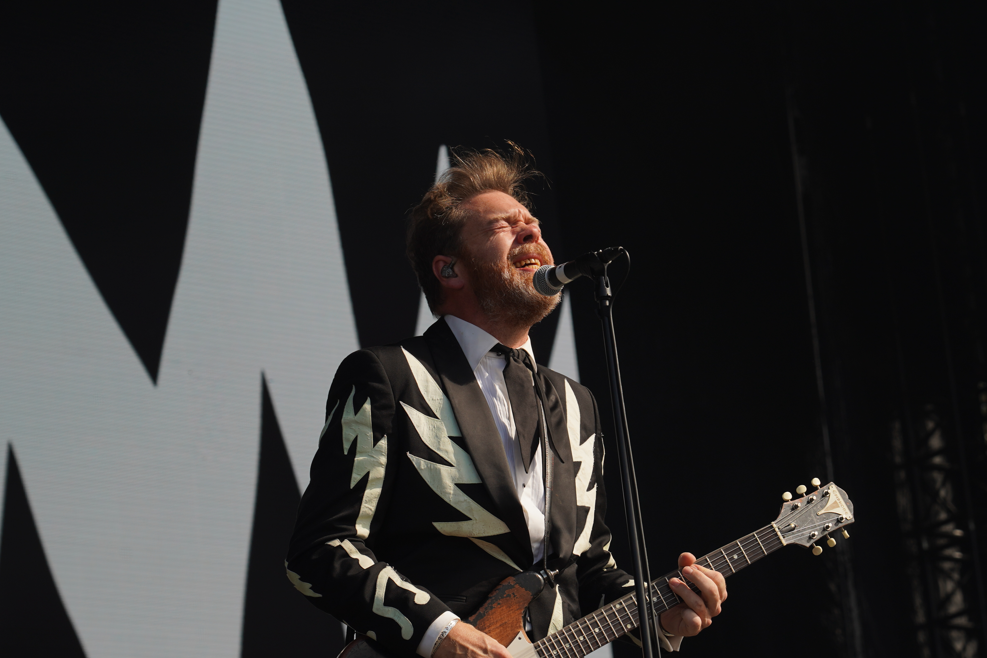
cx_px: 604
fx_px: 3619
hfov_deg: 15.5
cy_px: 373
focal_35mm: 132
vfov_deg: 10.4
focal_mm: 105
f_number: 7.1
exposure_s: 1/400
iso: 100
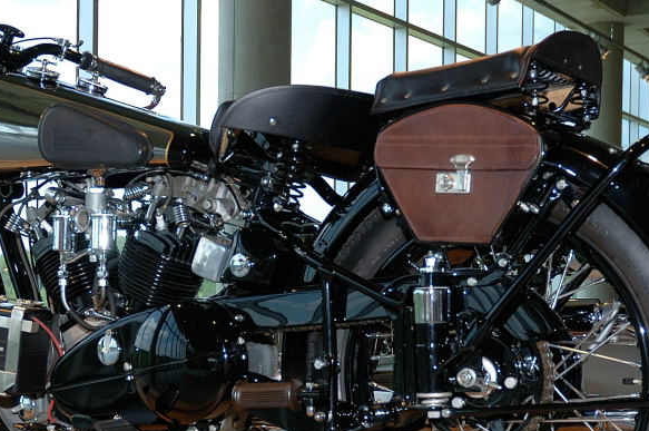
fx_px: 1186
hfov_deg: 30.4
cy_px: 298
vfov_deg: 20.5
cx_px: 234
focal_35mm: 66
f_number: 3.8
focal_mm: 25
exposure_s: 1/125
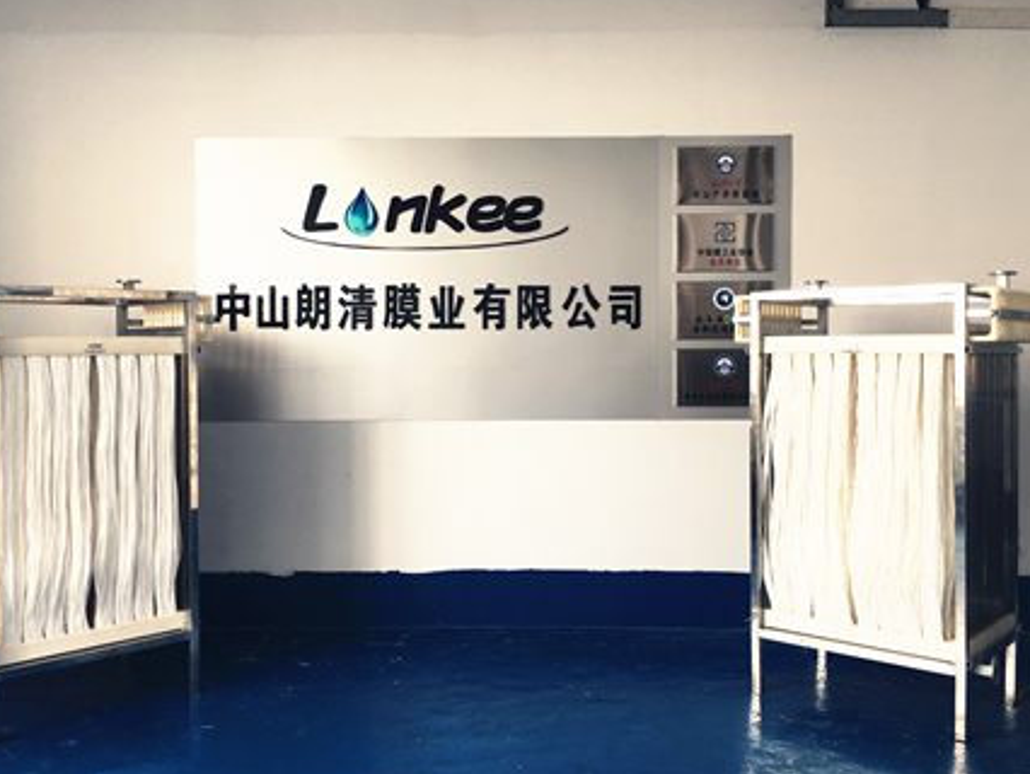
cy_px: 362
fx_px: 1012
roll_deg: -0.2
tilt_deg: -0.8
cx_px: 476
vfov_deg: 41.8
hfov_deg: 53.9
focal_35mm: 34
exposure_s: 1/50
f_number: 2.2
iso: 32
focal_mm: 4.15
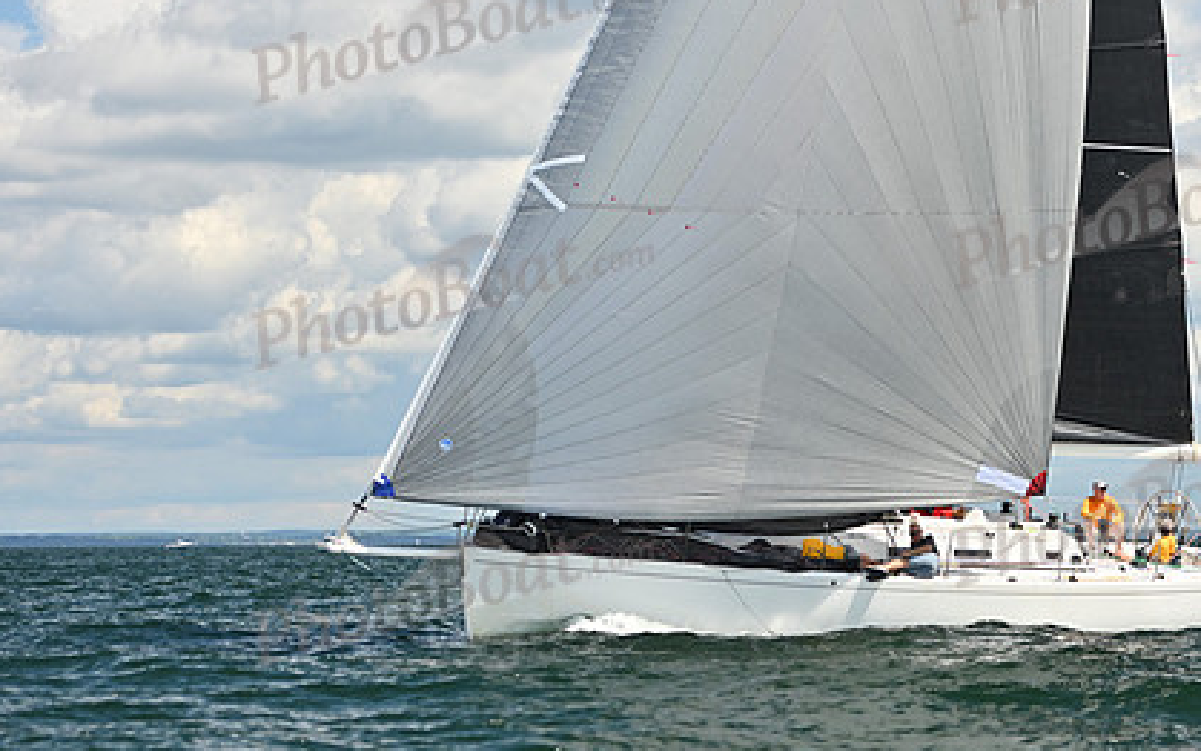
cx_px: 805
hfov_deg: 14.8
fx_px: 4616
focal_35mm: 141
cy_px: 403
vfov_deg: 9.3
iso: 250
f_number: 2.8
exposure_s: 1/2000
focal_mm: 100
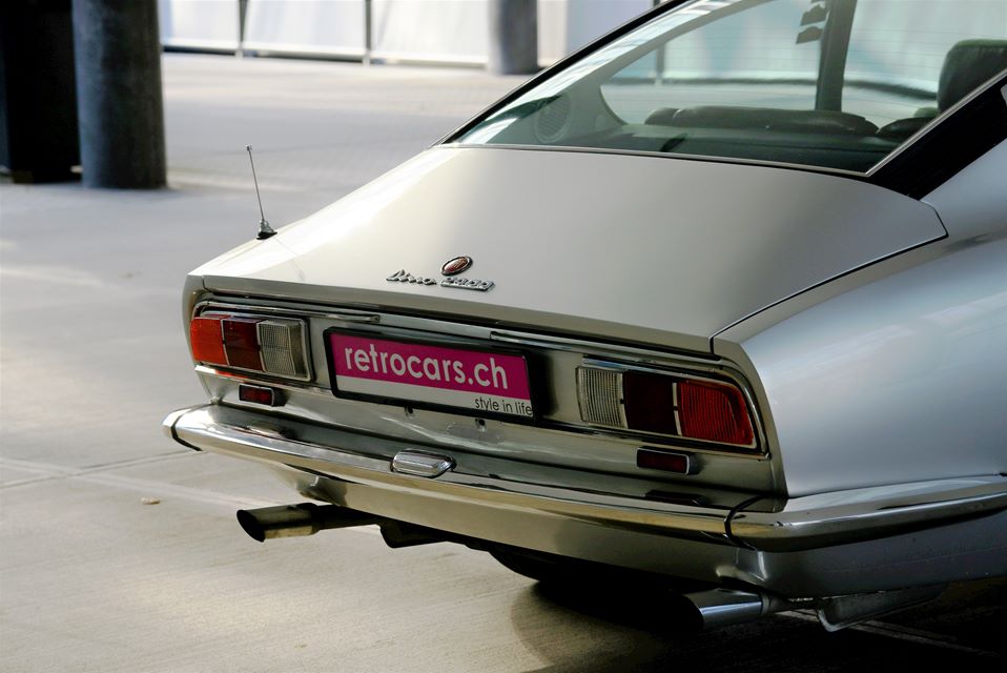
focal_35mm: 120
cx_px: 504
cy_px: 336
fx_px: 3359
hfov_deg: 17.1
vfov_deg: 11.4
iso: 400
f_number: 7.1
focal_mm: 120
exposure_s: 1/200
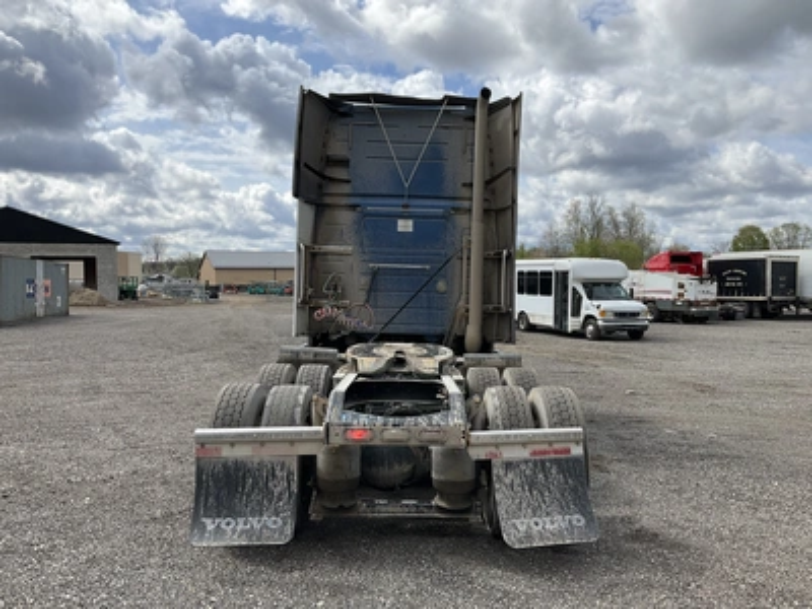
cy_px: 304
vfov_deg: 48.2
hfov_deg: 61.7
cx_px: 406
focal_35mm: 29
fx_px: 680
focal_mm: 3
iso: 25
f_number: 1.8
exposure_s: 1/2141
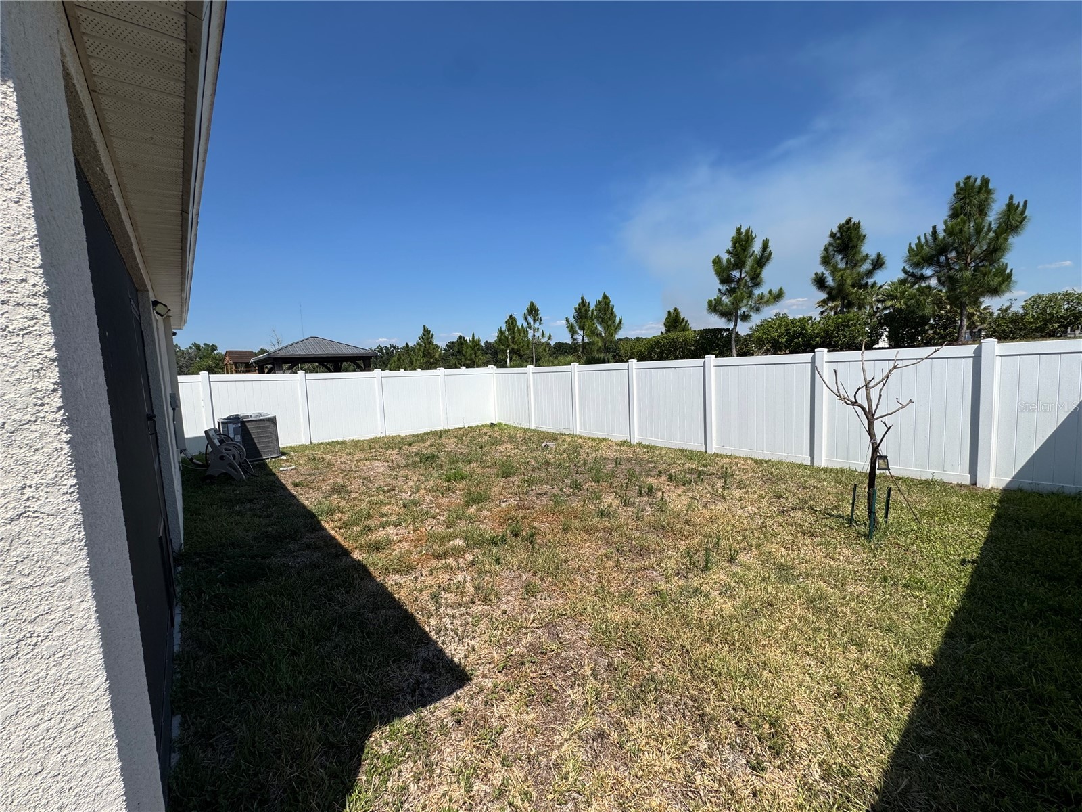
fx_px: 438
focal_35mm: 14
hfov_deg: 102.1
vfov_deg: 85.7
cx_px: 541
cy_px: 406
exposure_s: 1/2674
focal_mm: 2.22
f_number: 2.2
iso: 40
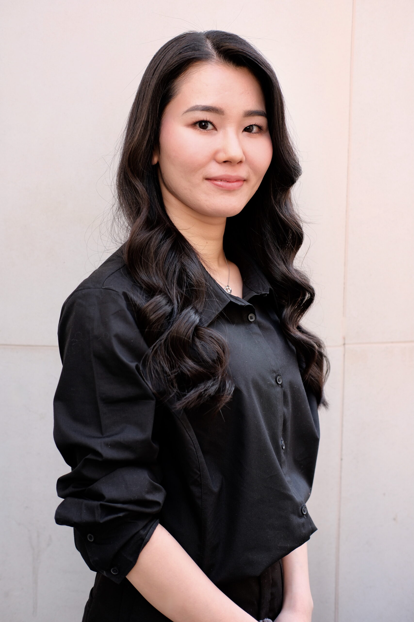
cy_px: 311
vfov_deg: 37.5
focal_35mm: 53
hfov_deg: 25.5
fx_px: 914
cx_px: 207
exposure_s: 1/110
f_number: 2.8
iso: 250
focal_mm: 35
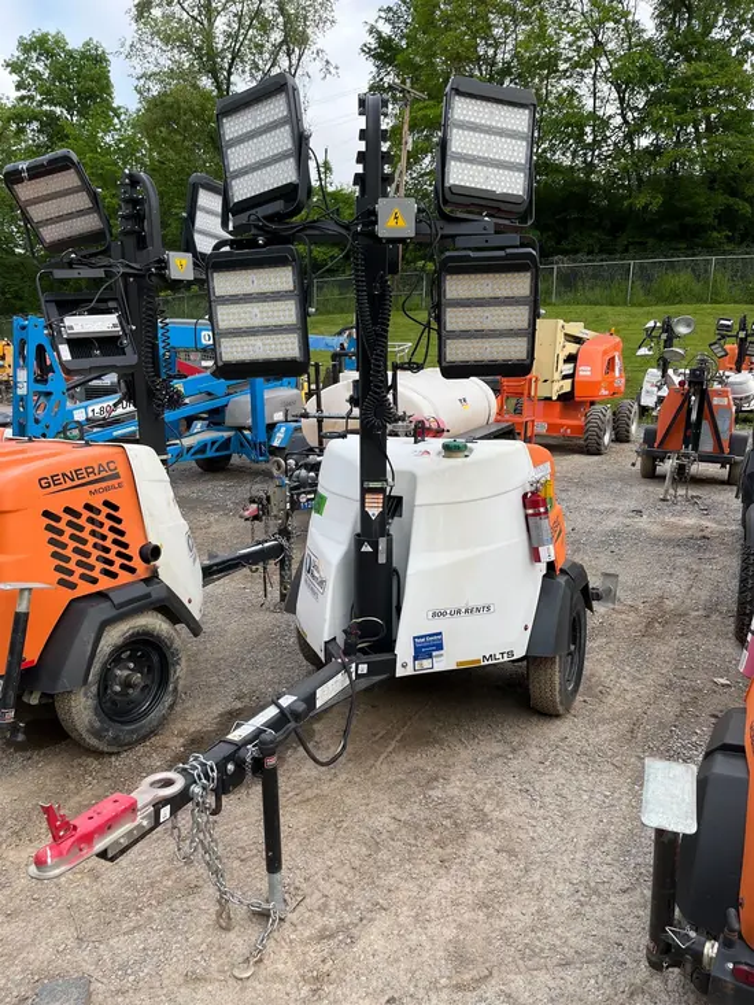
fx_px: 755
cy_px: 502
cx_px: 377
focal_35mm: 26
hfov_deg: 53.1
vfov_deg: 67.3
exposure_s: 1/804
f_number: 1.6
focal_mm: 5.1
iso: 50
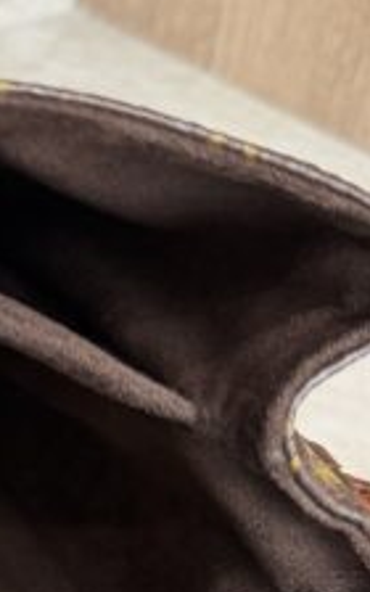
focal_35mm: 91
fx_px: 1468
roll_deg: +1.5
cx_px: -312
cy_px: 629
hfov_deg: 12.9
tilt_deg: -42.4
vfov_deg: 21.7
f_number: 1.78
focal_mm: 6.76
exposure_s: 1/120
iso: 250
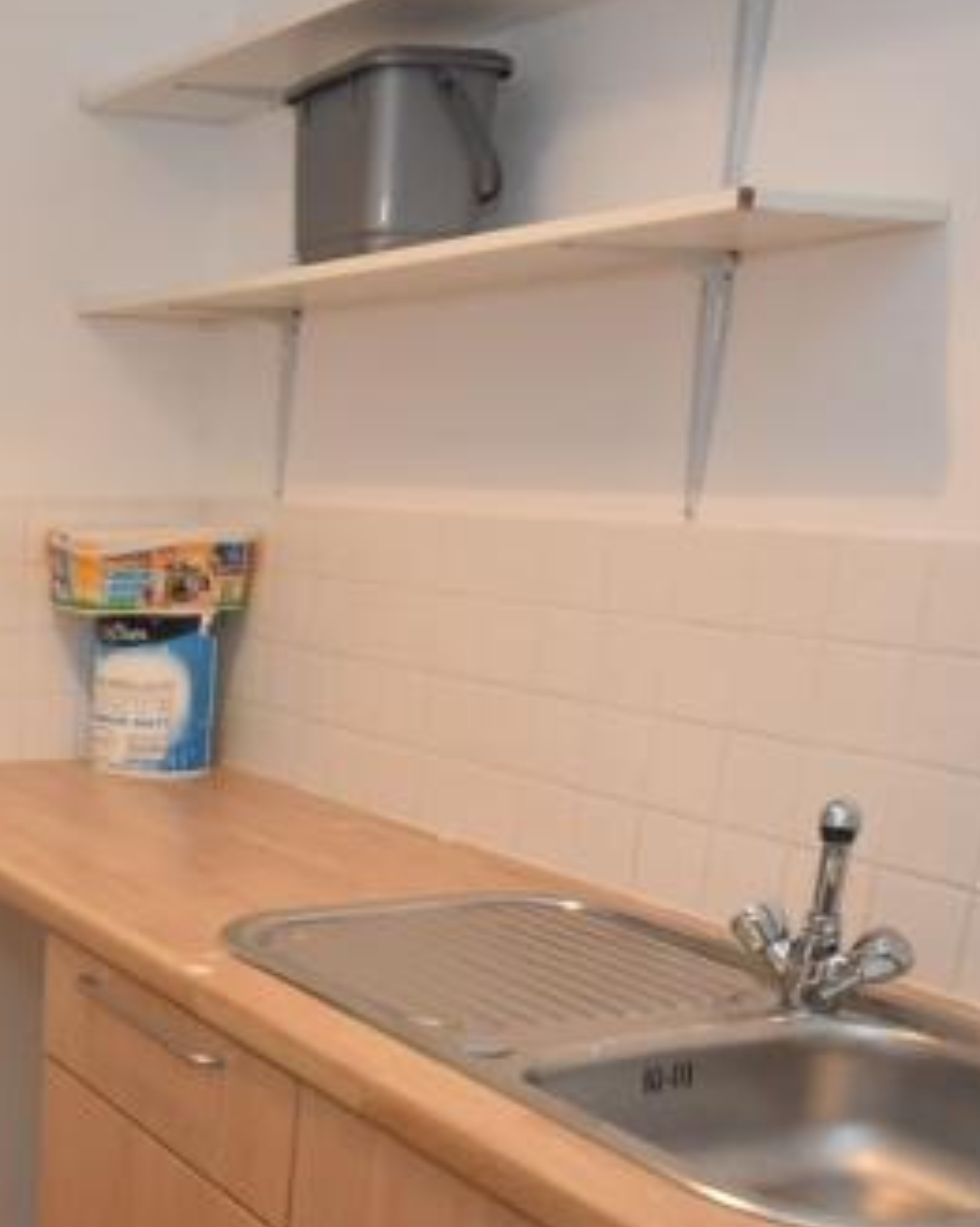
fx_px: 1597
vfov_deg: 40.5
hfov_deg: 30.8
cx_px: -71
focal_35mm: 44
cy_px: 961
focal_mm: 10
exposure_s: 1/60
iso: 800
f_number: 4
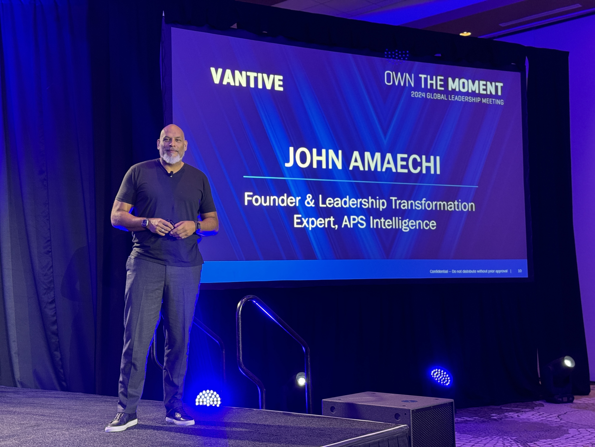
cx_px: 298
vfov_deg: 30.3
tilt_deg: +4.4
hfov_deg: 39.7
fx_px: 825
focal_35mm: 48
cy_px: 224
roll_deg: +1.3
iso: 250
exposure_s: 1/40
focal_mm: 6.76
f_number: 1.78
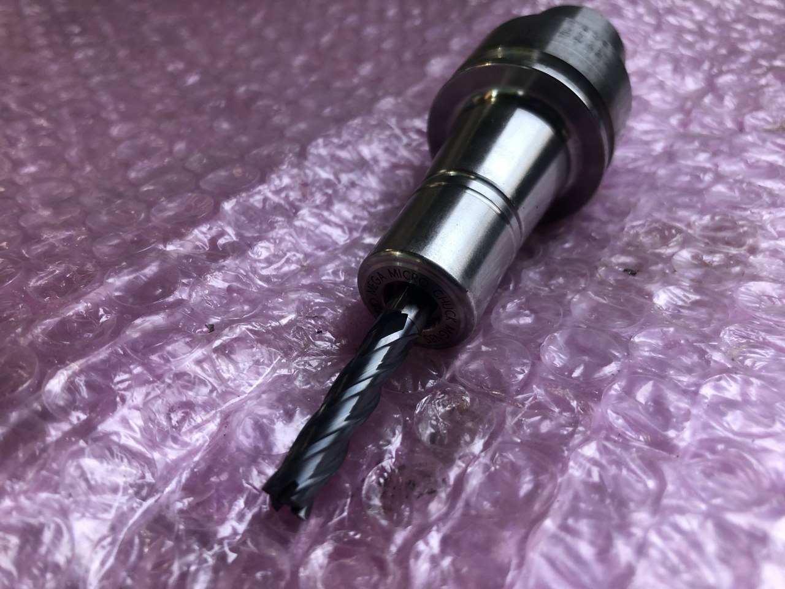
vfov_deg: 49.7
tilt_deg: -37.6
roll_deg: +3.4
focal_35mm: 28
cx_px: 392
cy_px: 294
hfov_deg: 63.4
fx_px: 635
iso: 32
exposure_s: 1/30
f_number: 1.8
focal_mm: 3.99
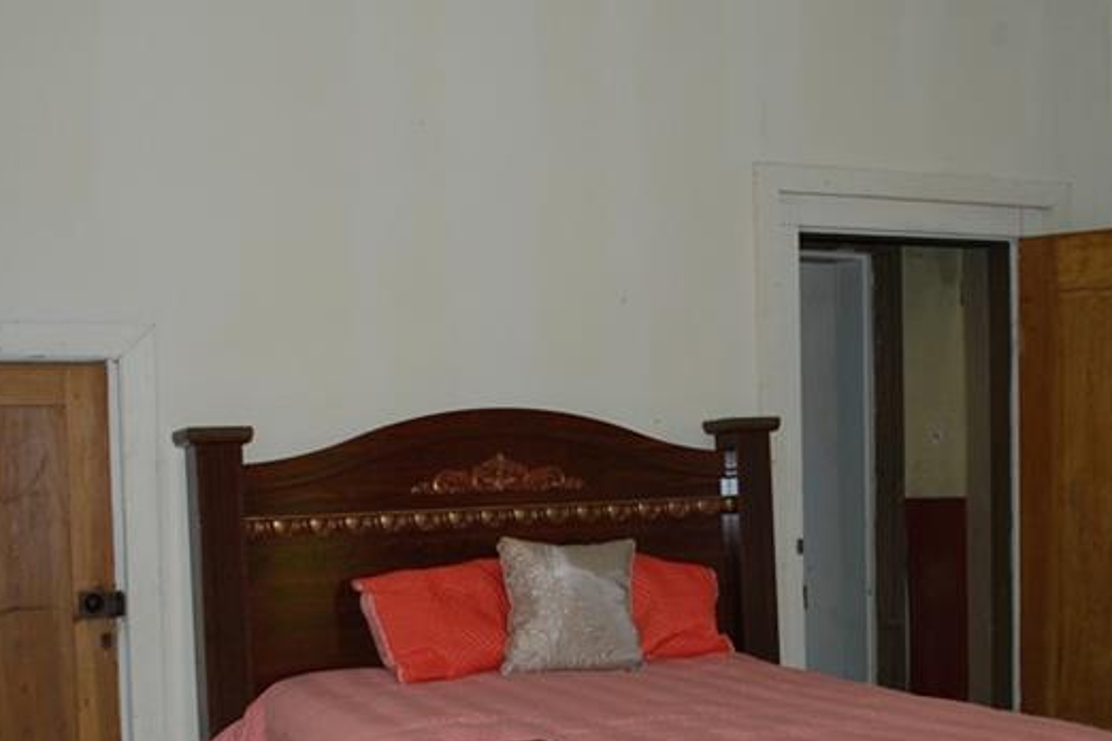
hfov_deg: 37.4
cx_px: 650
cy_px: 558
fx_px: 1637
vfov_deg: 25.2
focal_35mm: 53
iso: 200
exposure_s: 1/60
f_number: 3.5
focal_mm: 18
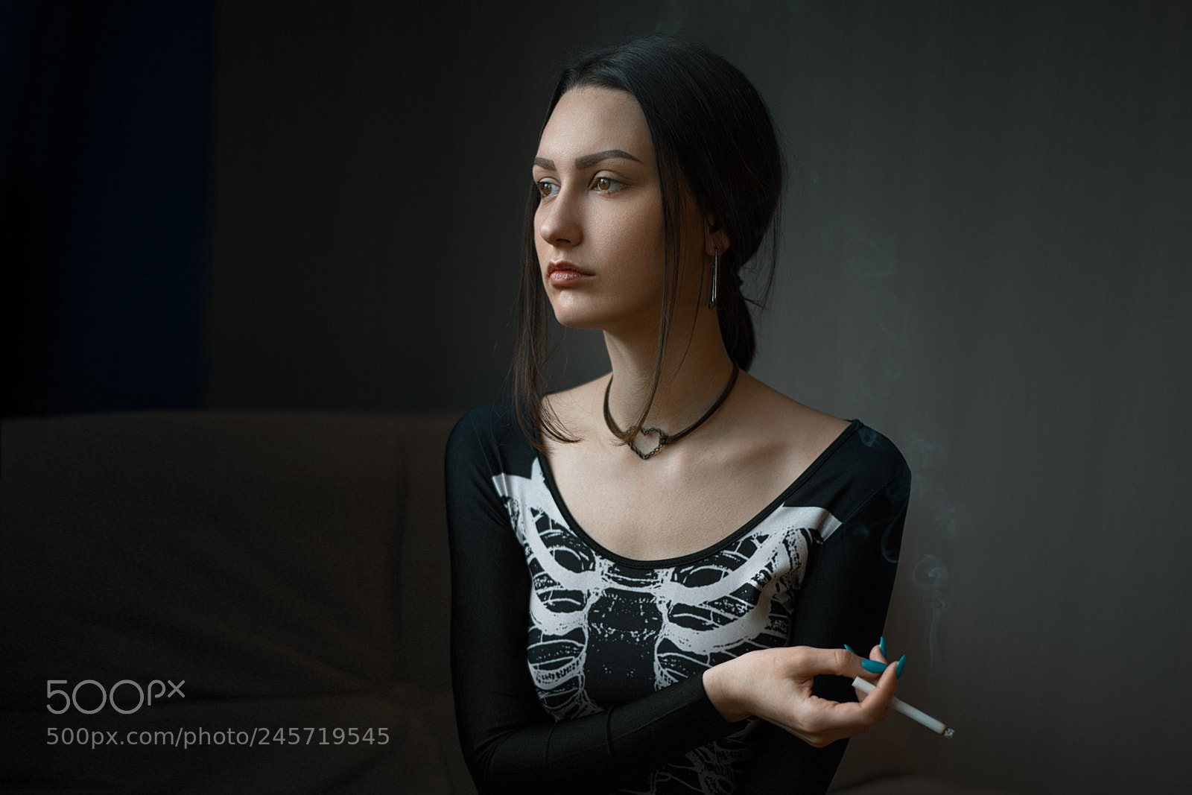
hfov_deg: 39.6
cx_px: 596
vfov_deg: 27.0
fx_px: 1656
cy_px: 398
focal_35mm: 50
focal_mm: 50
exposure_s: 1/800
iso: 100
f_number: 1.8
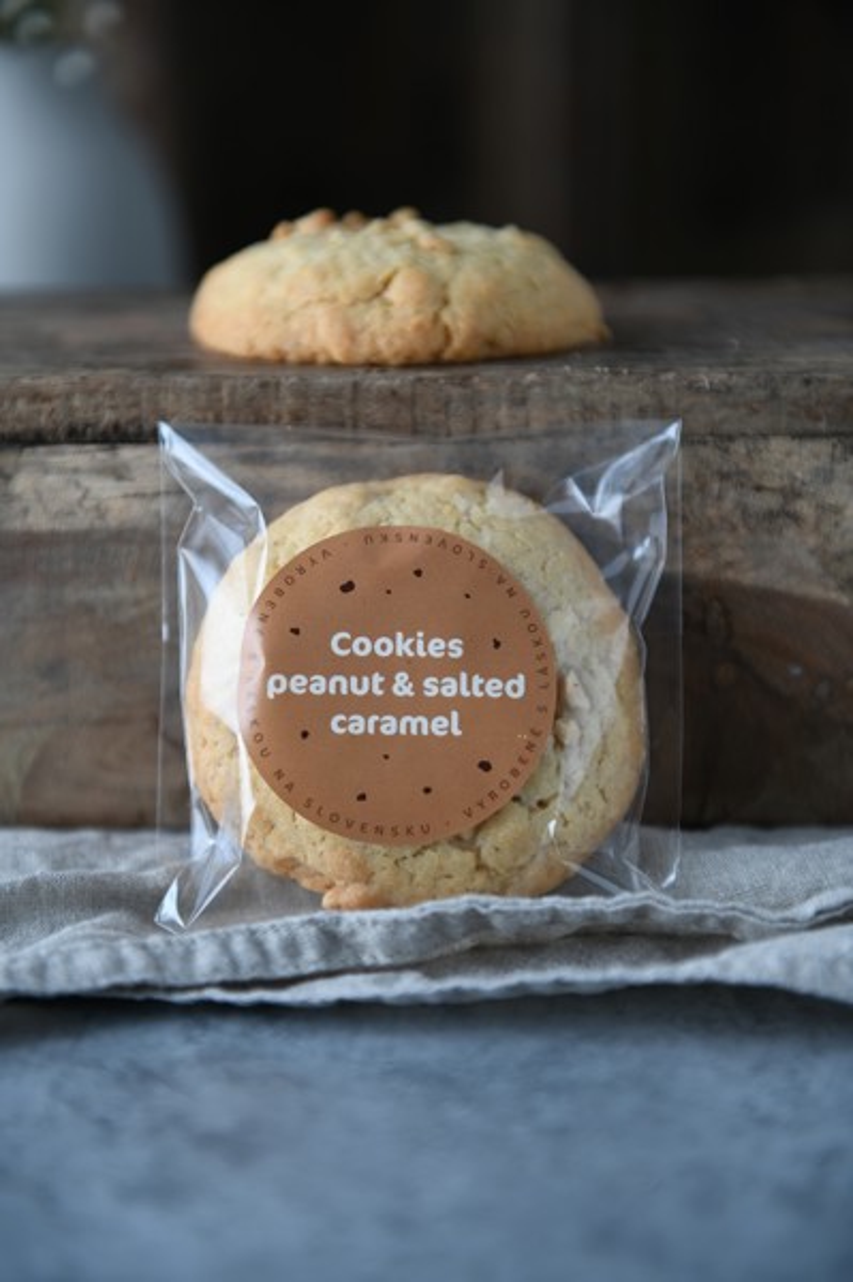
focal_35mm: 70
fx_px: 2492
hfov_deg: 19.4
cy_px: 641
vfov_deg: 28.9
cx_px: 426
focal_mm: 70
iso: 100
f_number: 2.8
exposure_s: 1/100
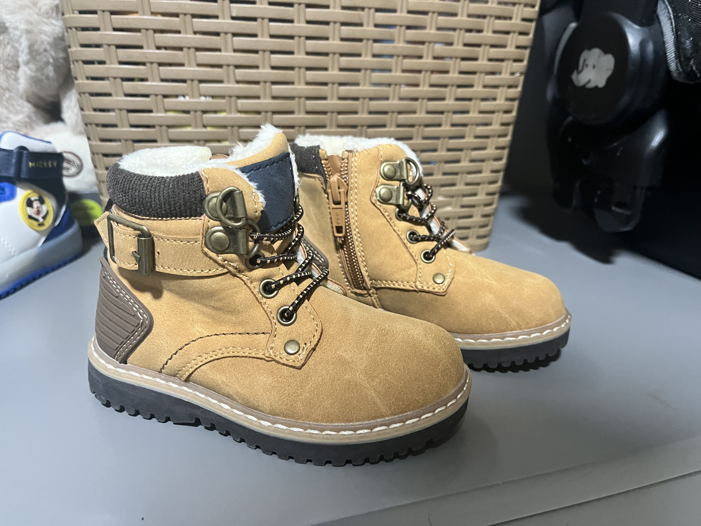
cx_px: 350
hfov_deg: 67.3
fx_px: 527
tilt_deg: -19.5
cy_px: 263
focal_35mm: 26
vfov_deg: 53.1
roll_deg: -1.2
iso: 500
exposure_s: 1/55
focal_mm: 5.1
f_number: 1.6
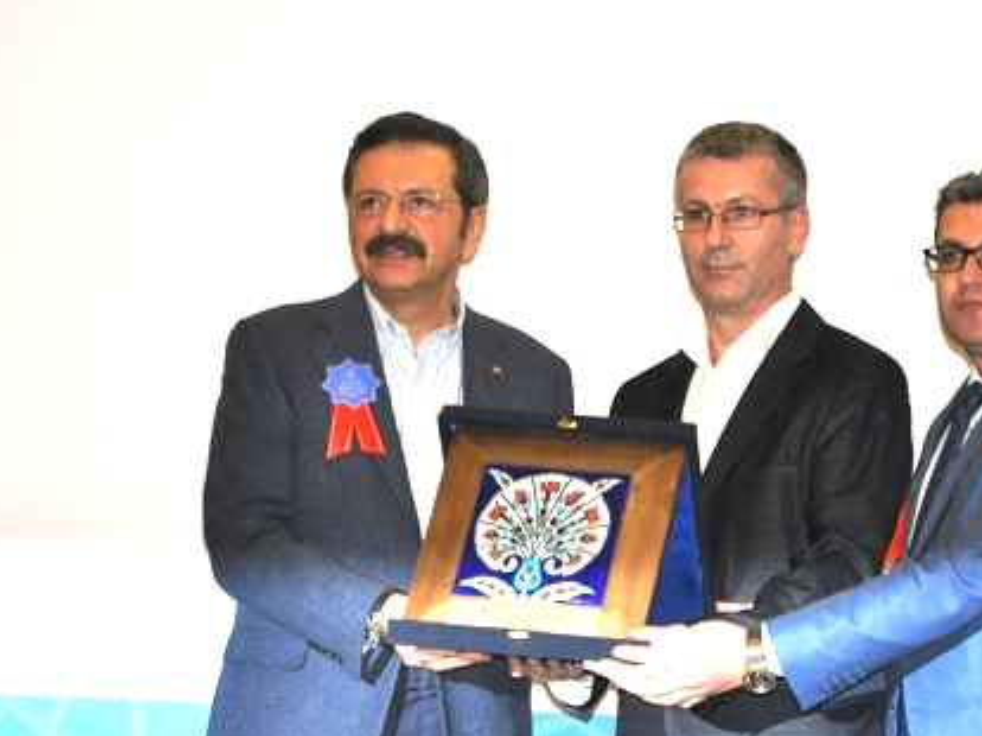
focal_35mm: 156
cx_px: 626
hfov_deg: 12.7
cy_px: 379
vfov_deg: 9.5
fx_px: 4423
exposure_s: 1/60
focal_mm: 70
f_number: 4.5
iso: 800
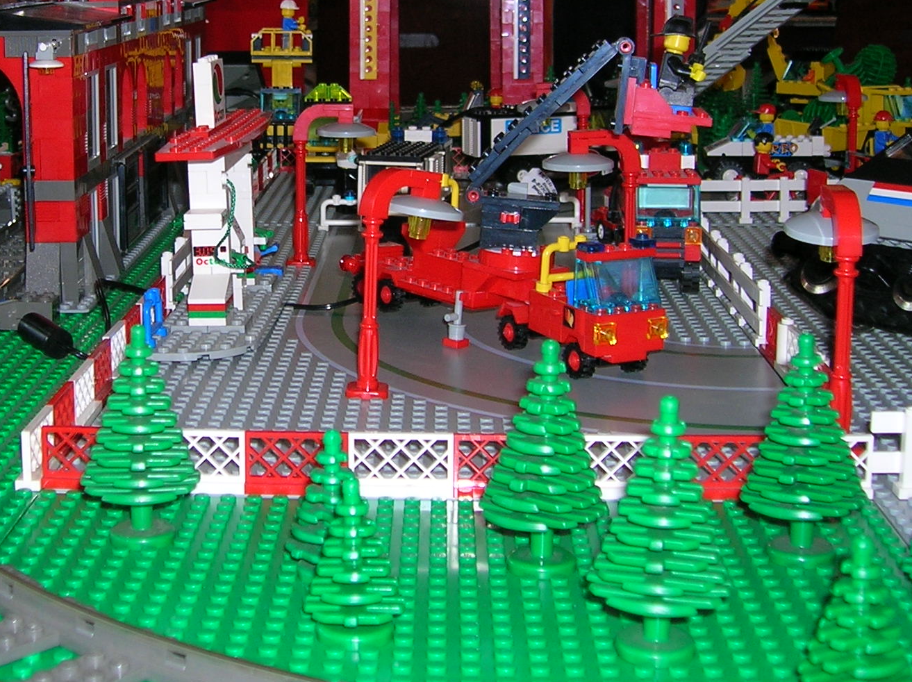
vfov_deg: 23.8
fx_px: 1606
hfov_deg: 31.5
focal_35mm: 61
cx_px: 308
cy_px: 185
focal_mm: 5.8
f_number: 2.9
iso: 50
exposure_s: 1/60.1
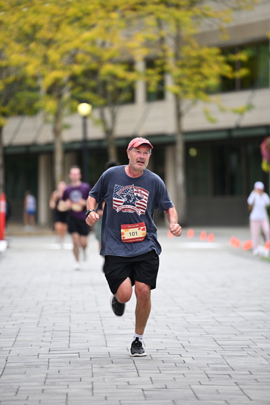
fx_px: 2248
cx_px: 135
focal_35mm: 200
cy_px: 202
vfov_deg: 10.3
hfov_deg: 6.9
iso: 640
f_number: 2.8
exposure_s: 1/2000
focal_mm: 200
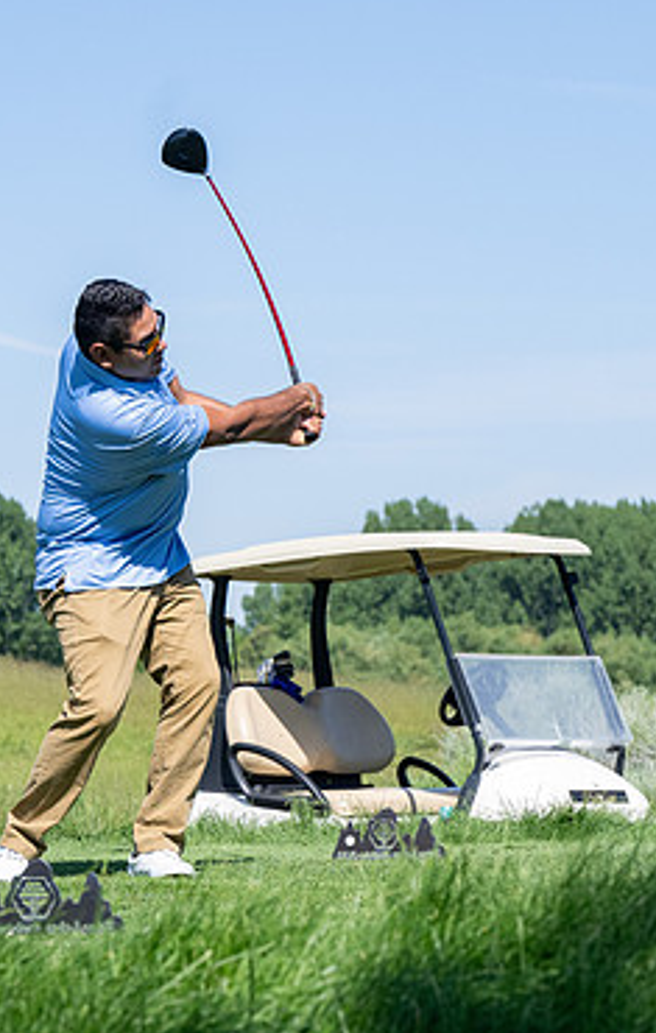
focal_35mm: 167
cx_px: 418
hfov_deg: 7.9
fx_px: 4722
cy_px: 385
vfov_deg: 12.5
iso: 1000
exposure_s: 1/4000
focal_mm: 77
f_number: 5.6
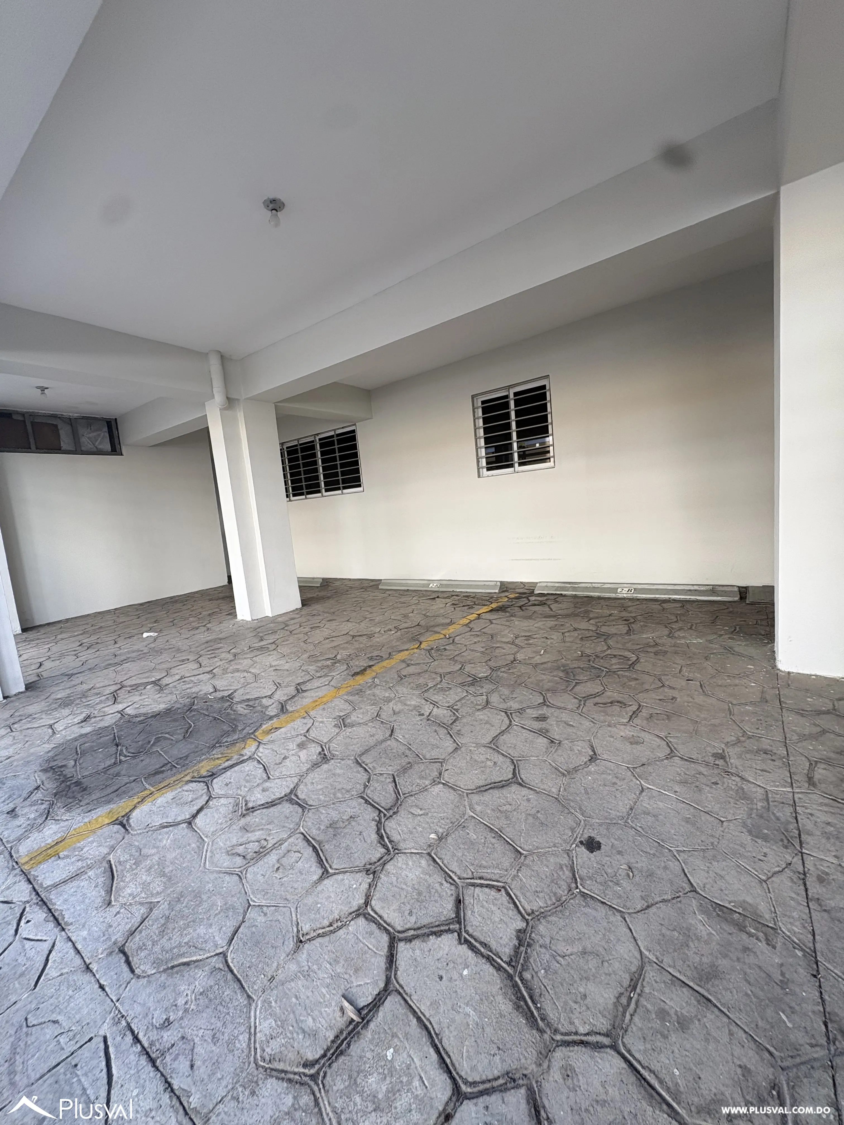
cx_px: 422
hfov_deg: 85.7
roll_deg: +4.9
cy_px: 562
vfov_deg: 102.1
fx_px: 455
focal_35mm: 14
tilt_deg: -5.7
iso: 40
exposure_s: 1/162
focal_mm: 2.22
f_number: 2.2
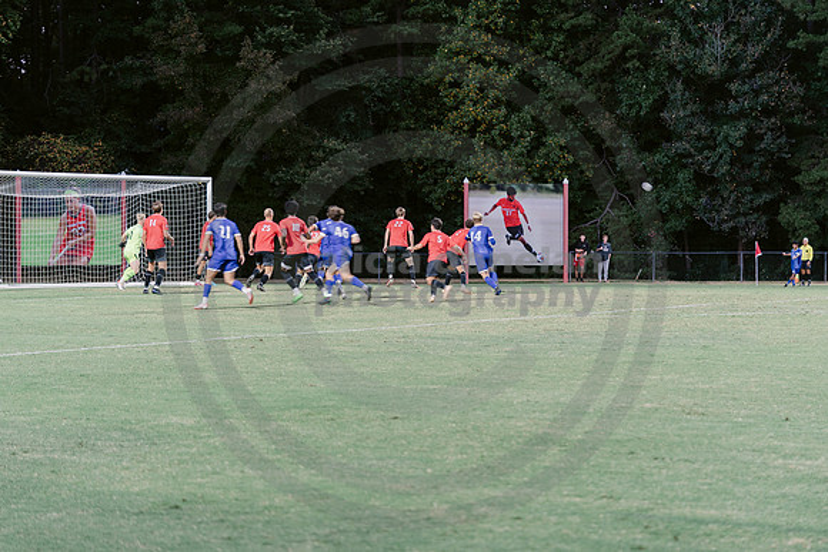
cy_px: 276
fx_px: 2070
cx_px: 414
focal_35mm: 90
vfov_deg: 15.2
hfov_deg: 22.6
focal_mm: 90
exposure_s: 1/80
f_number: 2.8
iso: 640
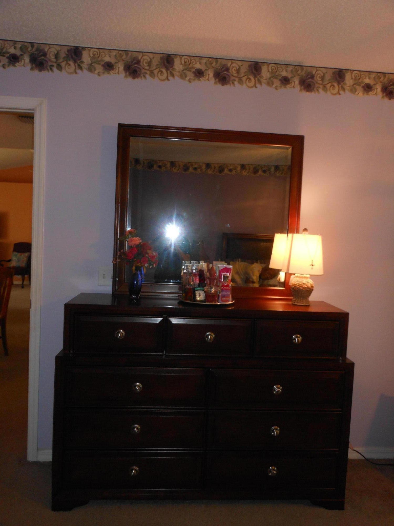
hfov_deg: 49.7
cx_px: 197
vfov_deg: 63.4
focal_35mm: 28
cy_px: 263
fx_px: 425
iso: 200
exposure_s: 1/25
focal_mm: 5
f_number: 3.7
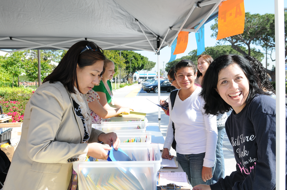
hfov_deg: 53.2
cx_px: 144
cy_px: 95
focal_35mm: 36
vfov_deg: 36.8
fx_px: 287
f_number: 7.1
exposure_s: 1/200
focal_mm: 24
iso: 200
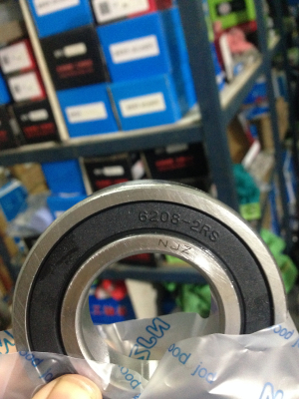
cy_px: 200
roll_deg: +14.3
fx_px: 380
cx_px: 150
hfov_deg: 42.9
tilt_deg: -20.5
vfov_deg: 55.4
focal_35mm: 33
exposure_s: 1/15
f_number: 2.4
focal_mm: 4.12
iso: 500
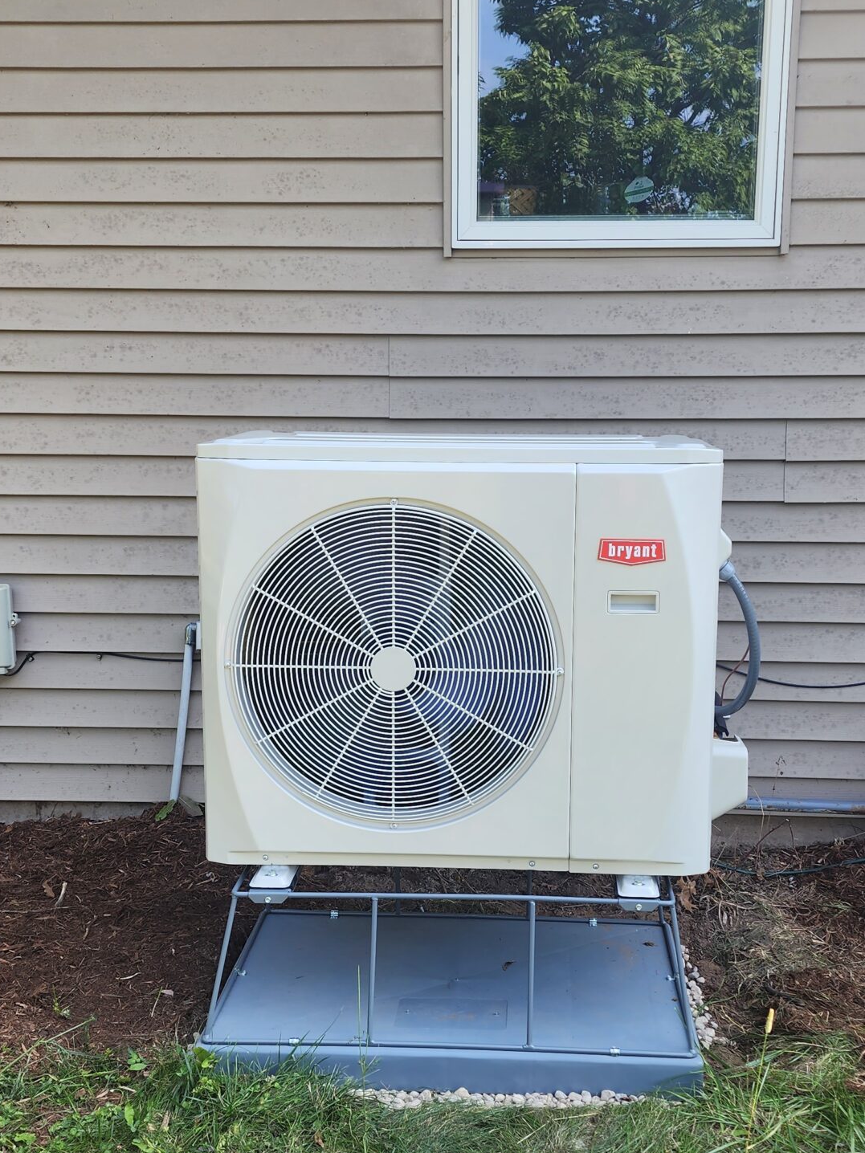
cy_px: 610
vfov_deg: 45.8
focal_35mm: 41
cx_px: 494
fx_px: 1366
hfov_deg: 35.1
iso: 12
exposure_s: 1/212
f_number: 1.8
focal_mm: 6.4
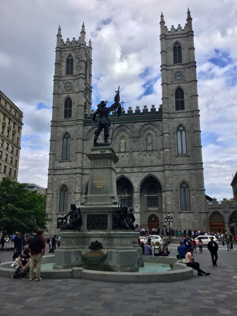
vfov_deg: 58.4
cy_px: 158
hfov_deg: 45.4
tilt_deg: +13.4
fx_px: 283
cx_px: 118
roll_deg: -0.9
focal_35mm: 31
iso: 25
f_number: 2.4
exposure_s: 1/1381
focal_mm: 3.3
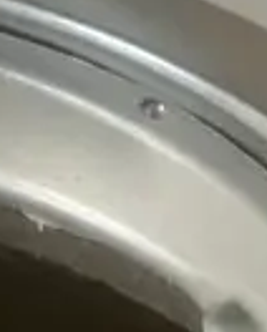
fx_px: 2089
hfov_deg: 7.0
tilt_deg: -32.1
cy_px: -903
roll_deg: +1.3
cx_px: -310
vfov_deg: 7.2
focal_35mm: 212
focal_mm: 3.99
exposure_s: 1/33
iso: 250
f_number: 1.8
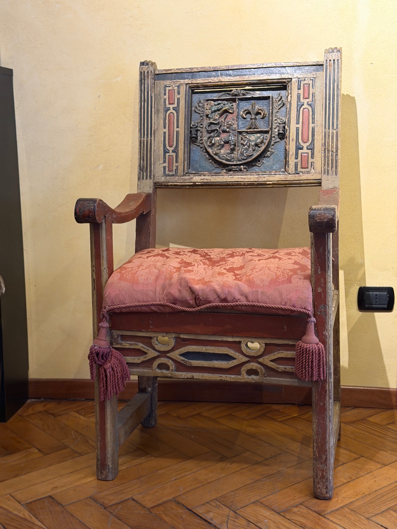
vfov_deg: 39.7
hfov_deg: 30.3
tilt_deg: -9.9
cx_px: 198
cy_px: 264
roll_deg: -0.6
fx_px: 734
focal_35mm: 48
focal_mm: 6.76
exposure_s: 1/33
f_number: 1.78
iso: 400
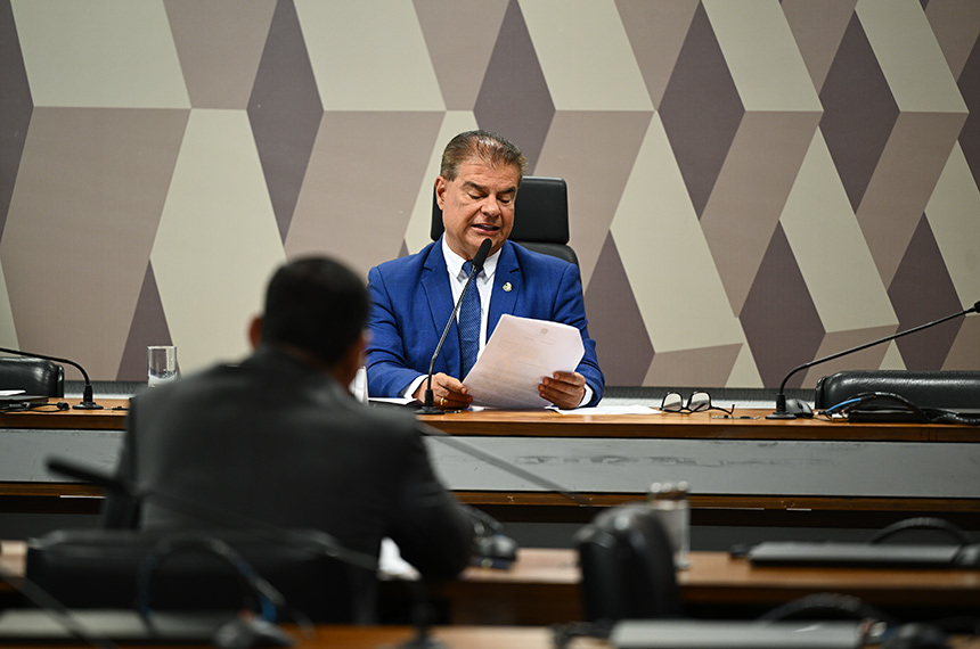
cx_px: 490
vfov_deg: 6.8
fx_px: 5434
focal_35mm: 200
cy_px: 324
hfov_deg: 10.3
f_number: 2.8
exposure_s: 1/80
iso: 800
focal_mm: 200
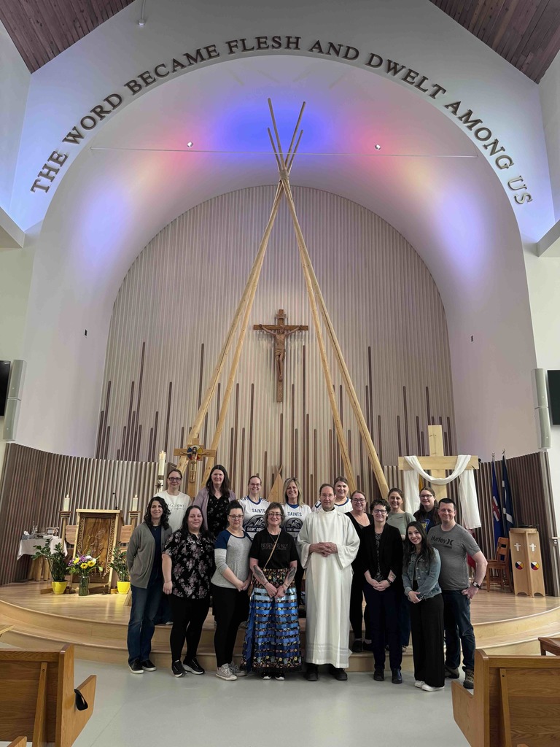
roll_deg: -0.9
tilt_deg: +15.8
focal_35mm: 24
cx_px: 280
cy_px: 374
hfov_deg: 56.8
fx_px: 518
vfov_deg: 71.6
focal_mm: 6.76
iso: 200
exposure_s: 1/121
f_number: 1.78
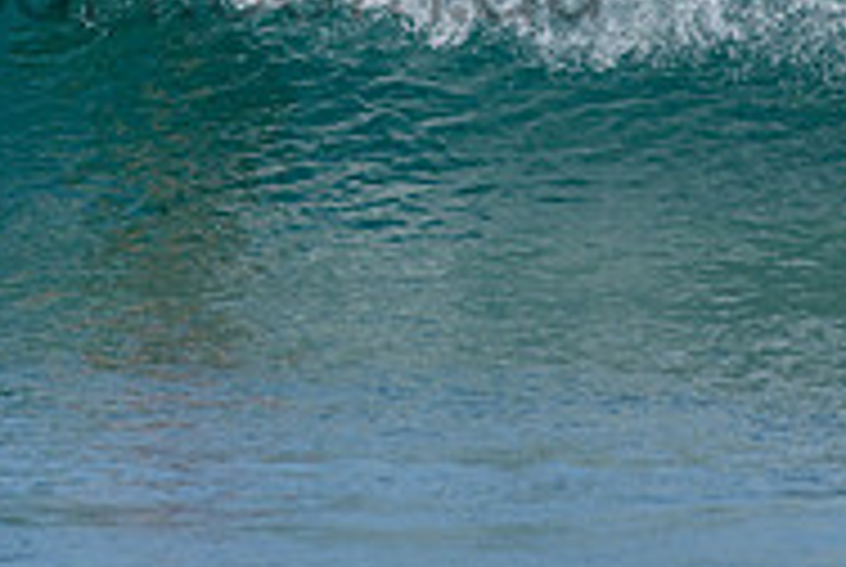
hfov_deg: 1.3
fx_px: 36270
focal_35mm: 1541
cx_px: 126
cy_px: -83
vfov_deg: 0.9
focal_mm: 500
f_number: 6.3
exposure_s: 1/2500
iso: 250
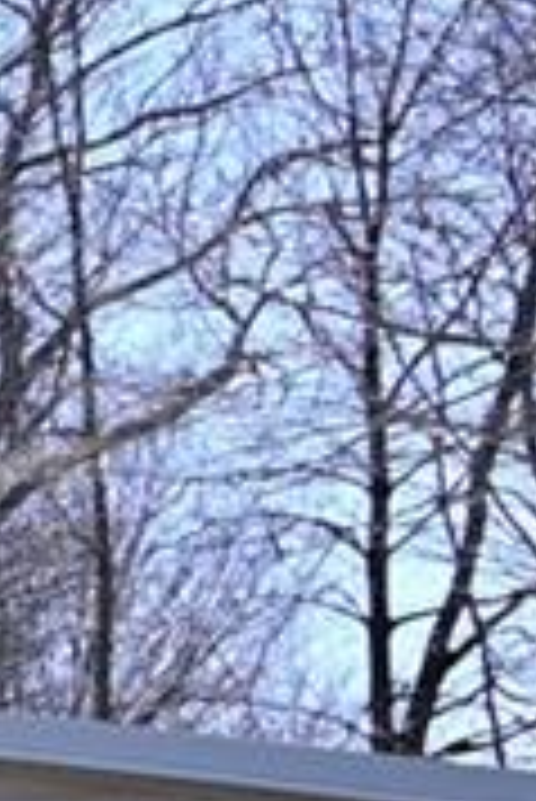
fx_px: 4235
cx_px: -1734
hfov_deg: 5.9
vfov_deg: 10.7
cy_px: 904
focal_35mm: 190
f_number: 9
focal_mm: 22
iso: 100
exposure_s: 1/125
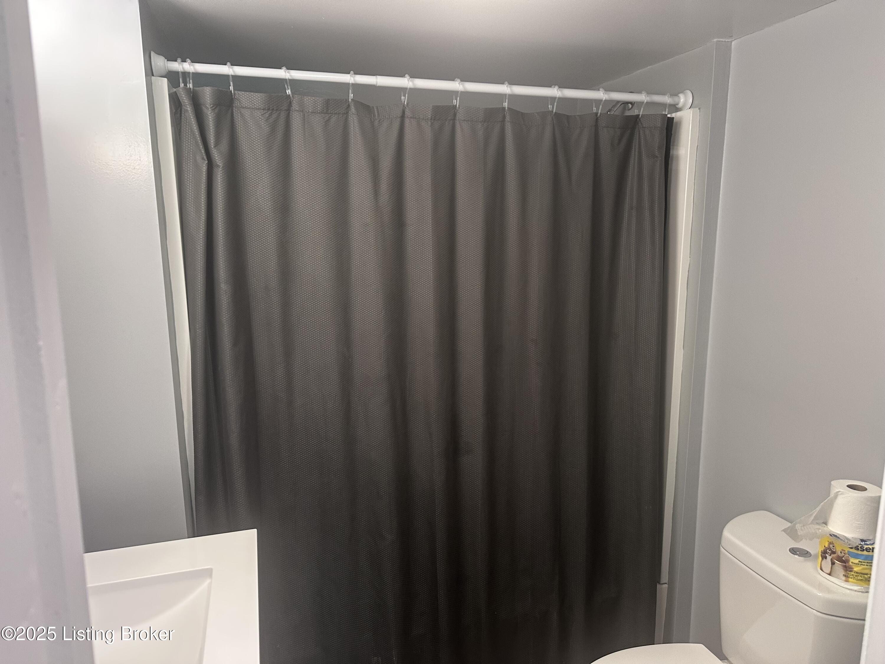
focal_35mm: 24
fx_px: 614
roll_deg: -0.2
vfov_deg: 56.8
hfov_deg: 71.6
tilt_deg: -8.6
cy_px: 332
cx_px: 442
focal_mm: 6.86
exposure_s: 1/60
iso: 200
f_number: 1.78
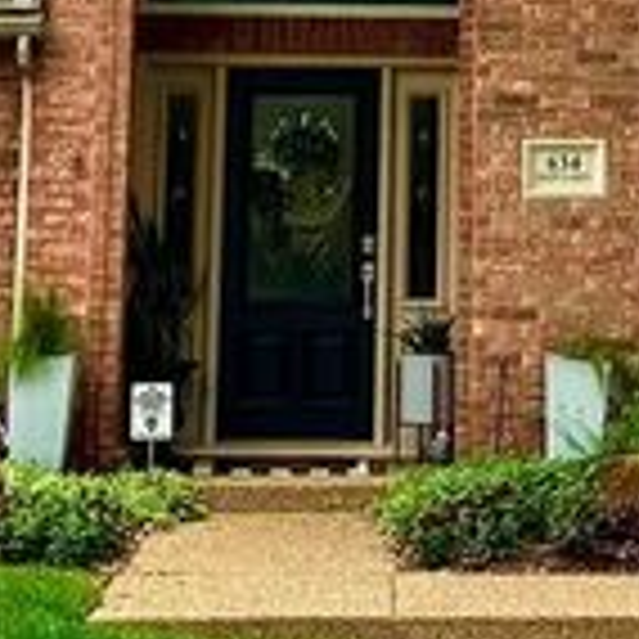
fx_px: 3195
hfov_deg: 11.4
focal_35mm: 153
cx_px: 518
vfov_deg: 10.5
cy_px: -614
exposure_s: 1/4608
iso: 80
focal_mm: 6.76
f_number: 1.78
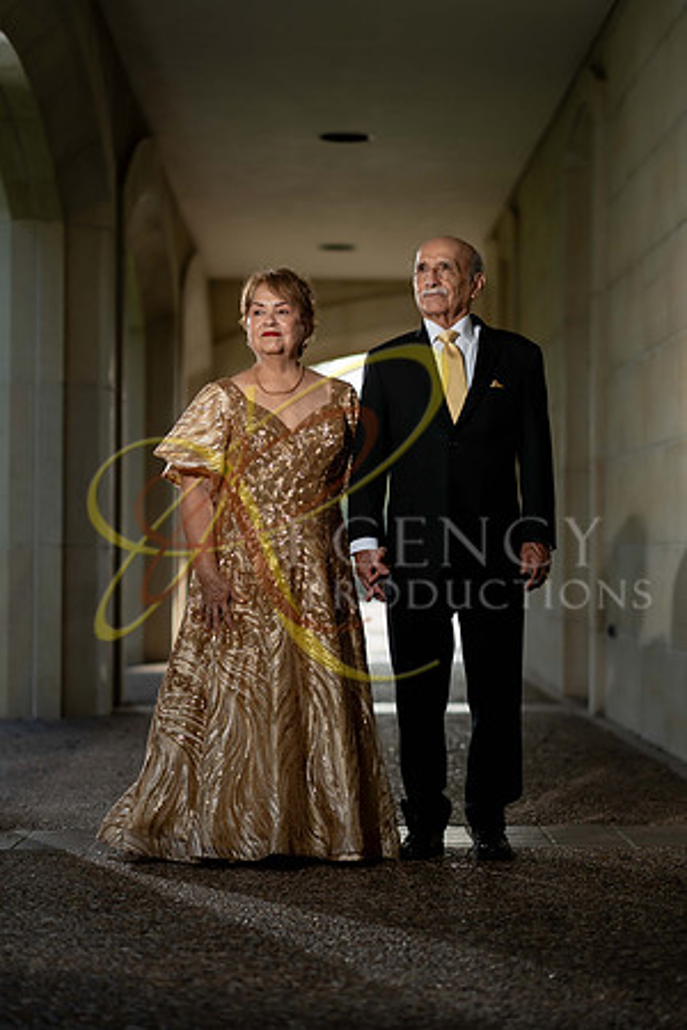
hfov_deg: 16.1
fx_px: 2433
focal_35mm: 85
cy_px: 515
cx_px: 344
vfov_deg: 23.9
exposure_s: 1/1250
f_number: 2.2
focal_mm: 85
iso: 200
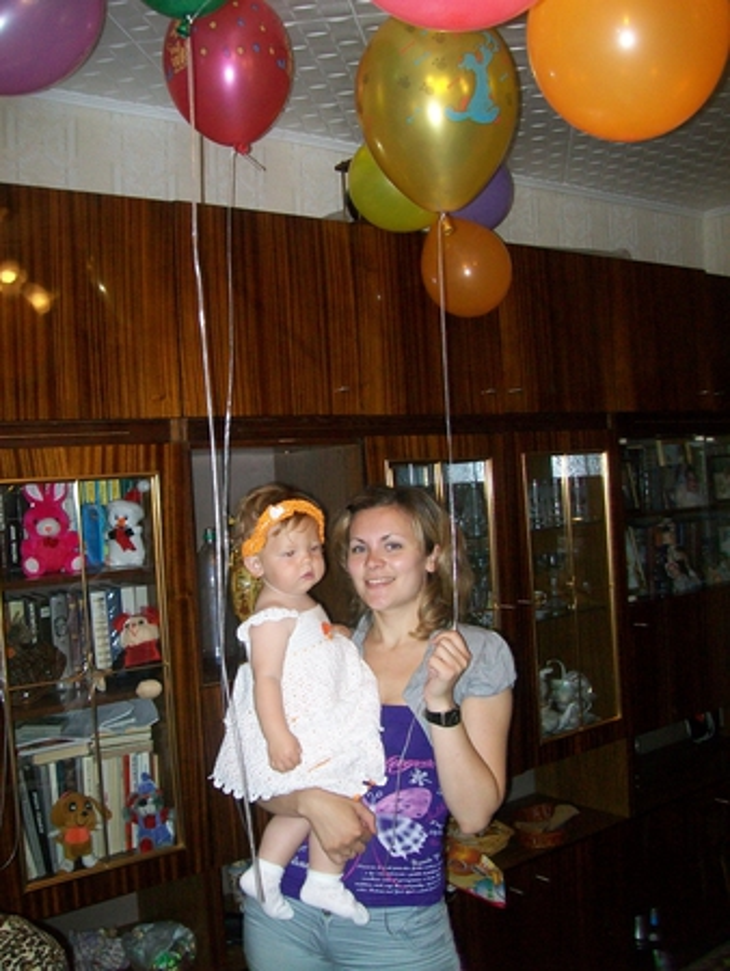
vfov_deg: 53.9
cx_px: 365
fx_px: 955
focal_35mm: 34
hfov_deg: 41.8
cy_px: 486
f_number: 2.7
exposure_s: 1/60
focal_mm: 6.1
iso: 160
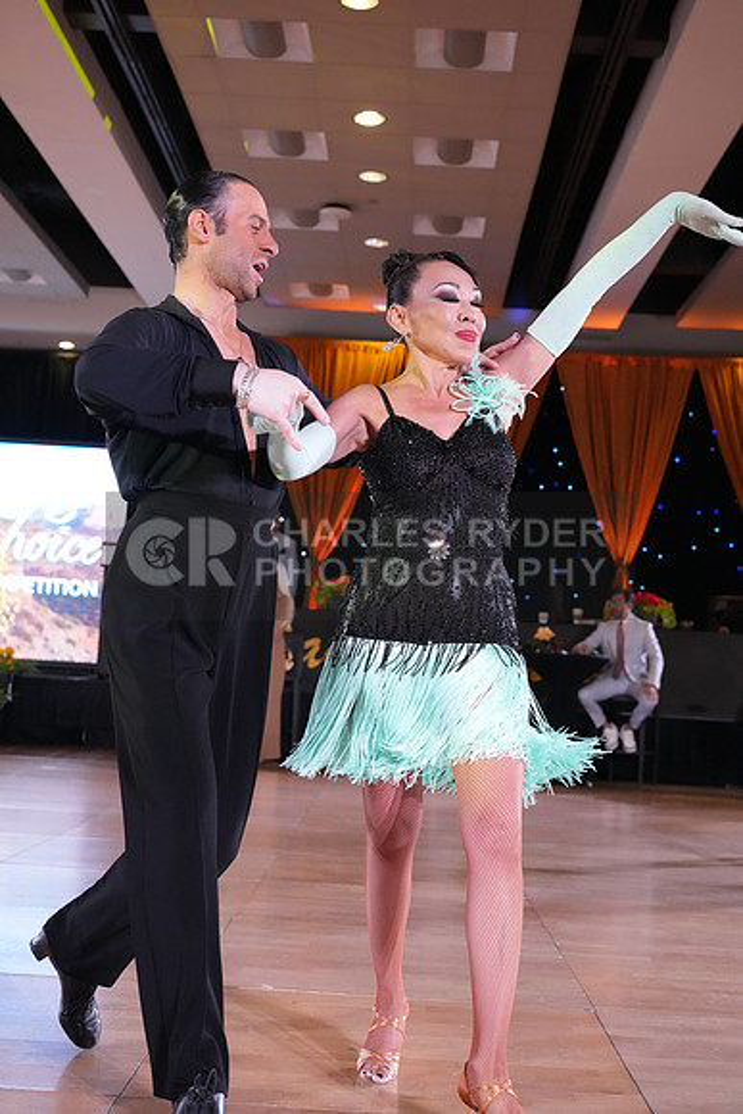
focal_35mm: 47
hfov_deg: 28.7
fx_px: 1454
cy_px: 557
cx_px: 372
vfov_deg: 41.9
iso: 8000
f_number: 5
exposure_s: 1/400
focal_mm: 47
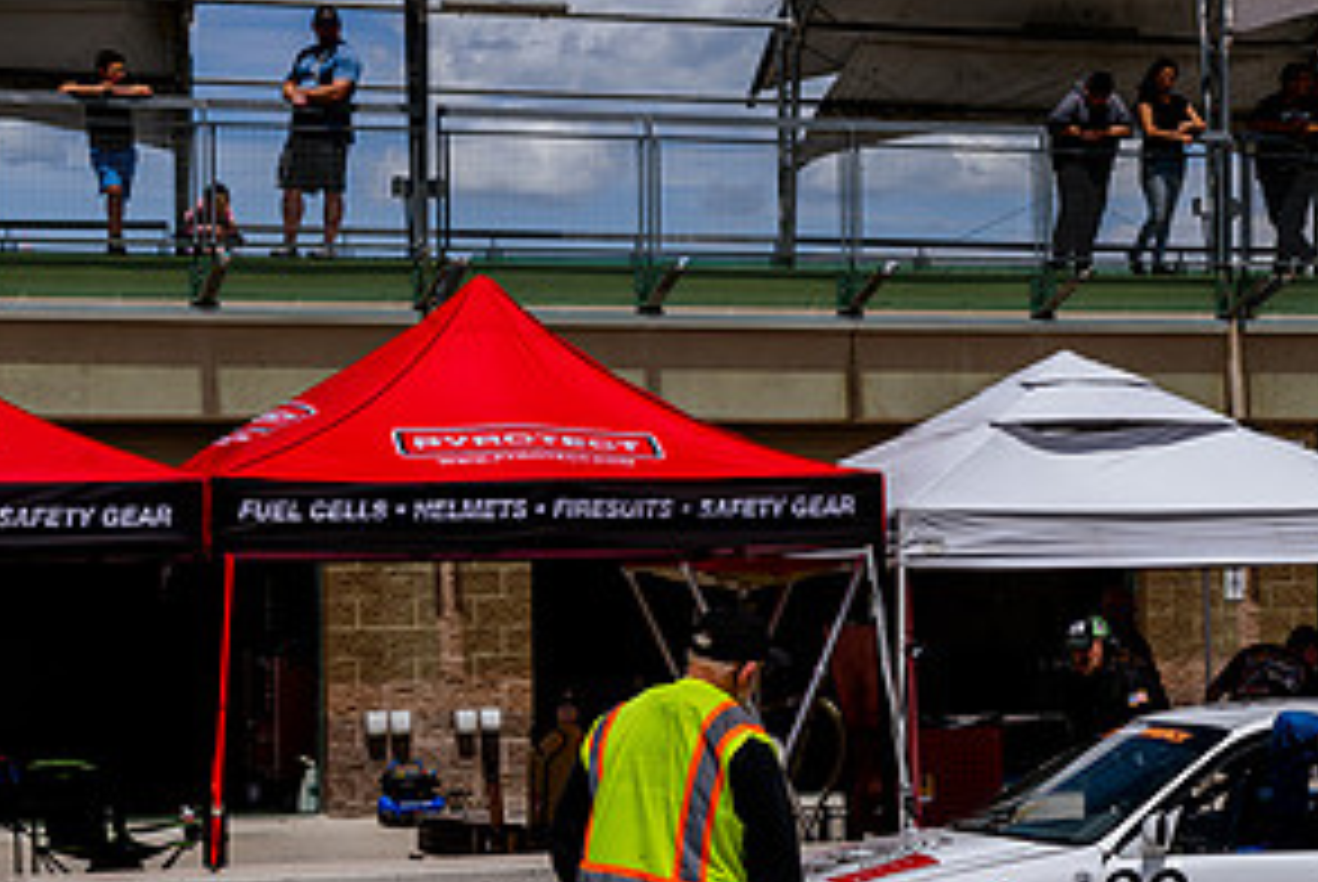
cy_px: 574
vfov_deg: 14.3
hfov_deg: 21.0
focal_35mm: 96
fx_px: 3518
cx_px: 1030
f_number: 9
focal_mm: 48
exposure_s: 1/500
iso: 64
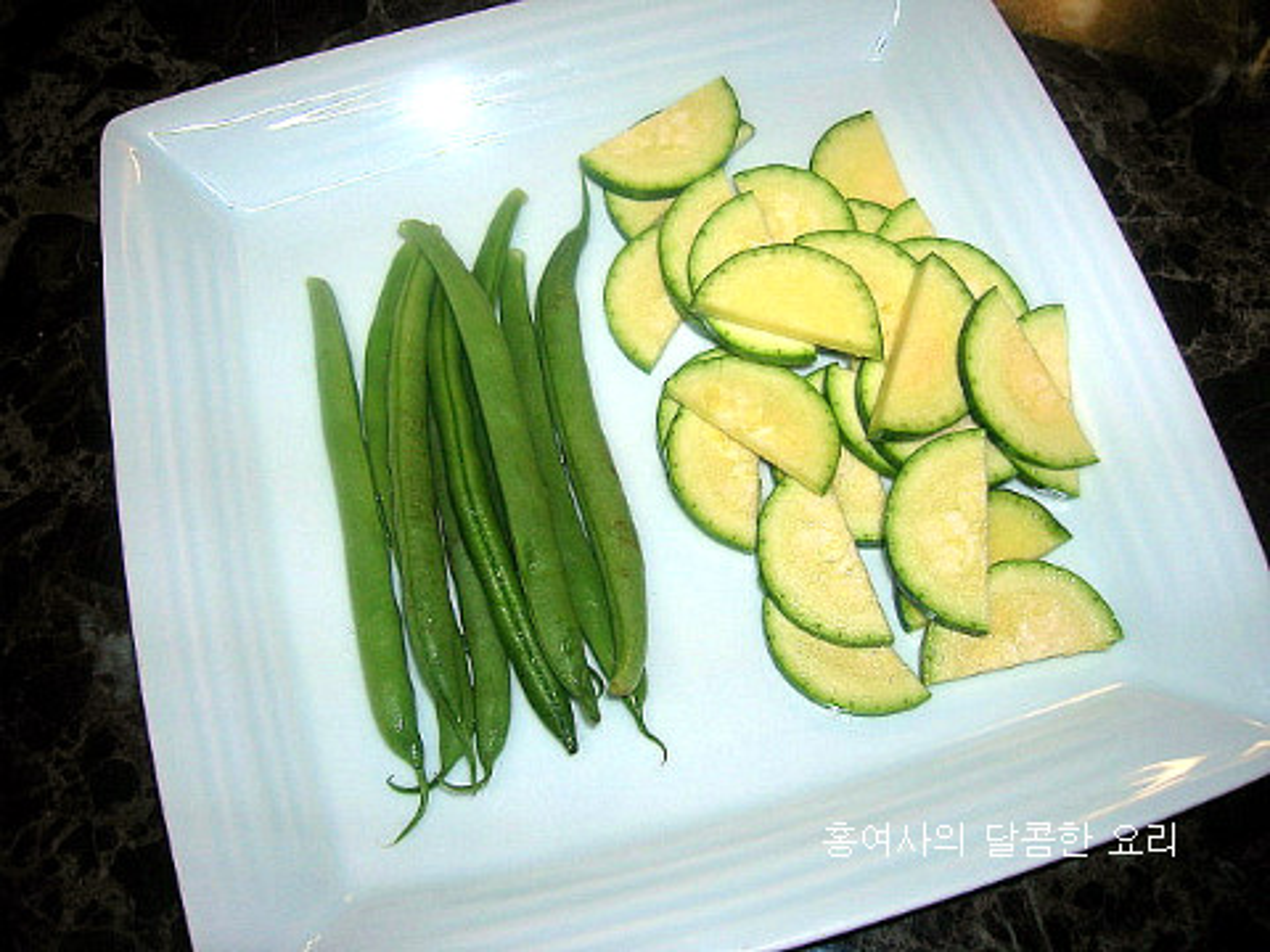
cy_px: 476
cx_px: 635
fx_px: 1247
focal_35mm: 34
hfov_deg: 54.0
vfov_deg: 41.8
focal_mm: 5.7
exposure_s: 1/60.1
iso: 50
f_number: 2.9
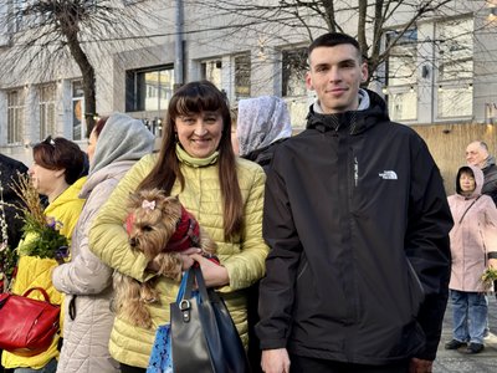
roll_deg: -0.3
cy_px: 186
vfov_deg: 30.3
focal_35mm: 48
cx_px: 248
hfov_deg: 39.7
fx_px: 689
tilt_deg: +0.4
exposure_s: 1/685
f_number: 1.78
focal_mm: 6.76
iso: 64
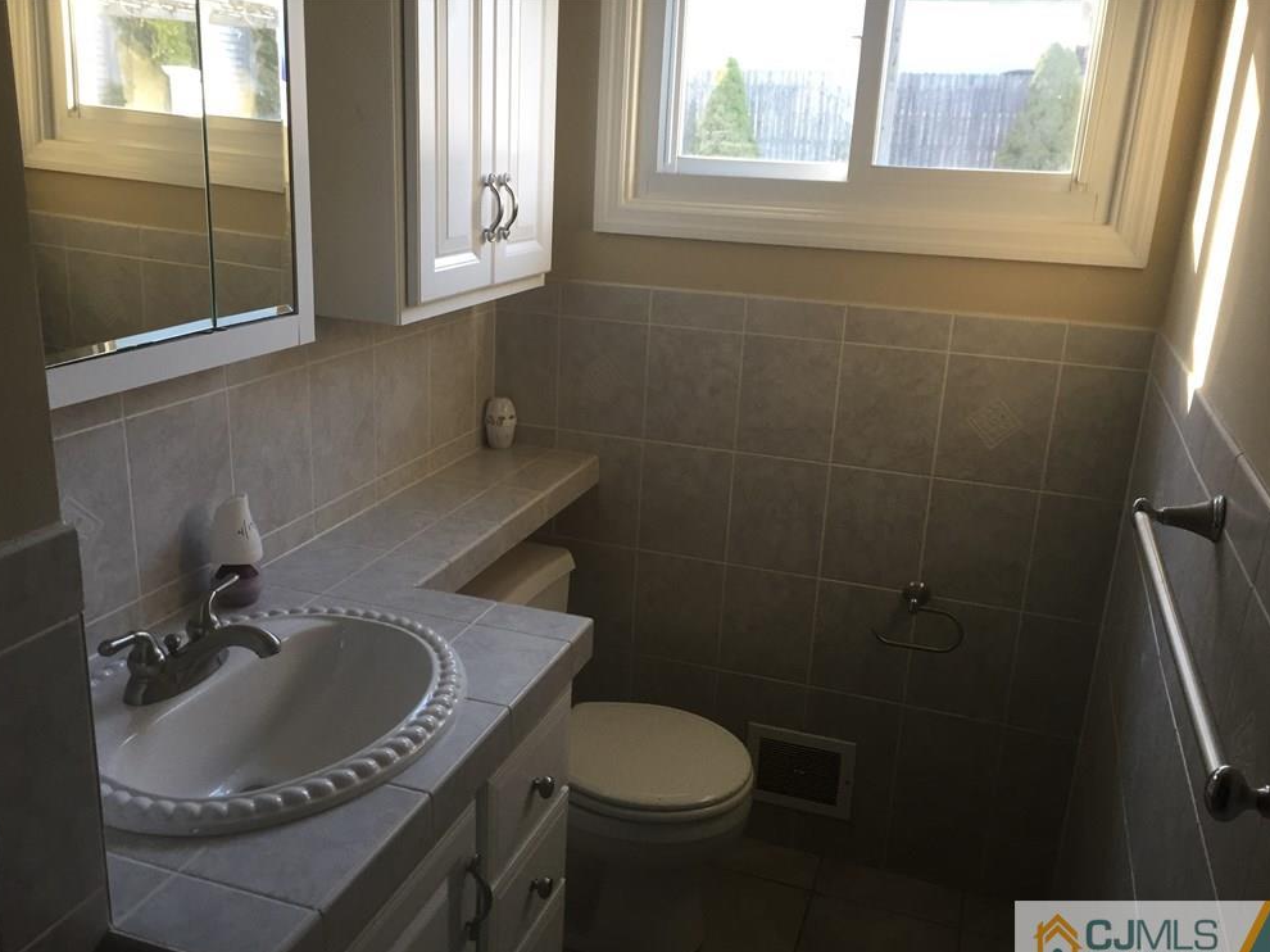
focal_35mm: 30
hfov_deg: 60.0
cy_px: 489
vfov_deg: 46.8
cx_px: 620
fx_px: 1100
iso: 50
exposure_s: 1/30
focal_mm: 4.15
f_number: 2.2
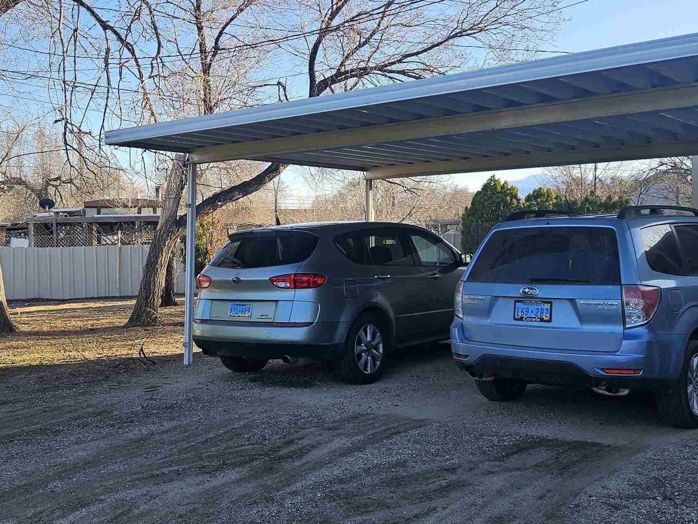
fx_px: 847
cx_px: 283
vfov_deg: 34.3
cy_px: 211
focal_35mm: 42
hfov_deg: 44.6
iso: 25
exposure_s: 1/617
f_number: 1.8
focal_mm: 5.4
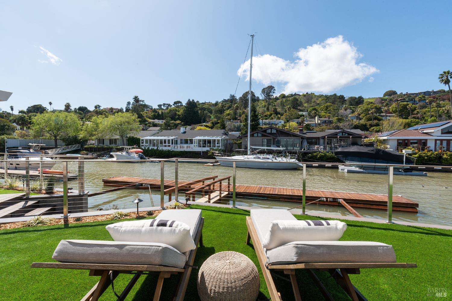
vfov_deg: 77.3
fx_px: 188
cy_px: 150
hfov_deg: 100.4
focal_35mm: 15
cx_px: 226
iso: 200
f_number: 22
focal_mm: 15
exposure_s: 1/125
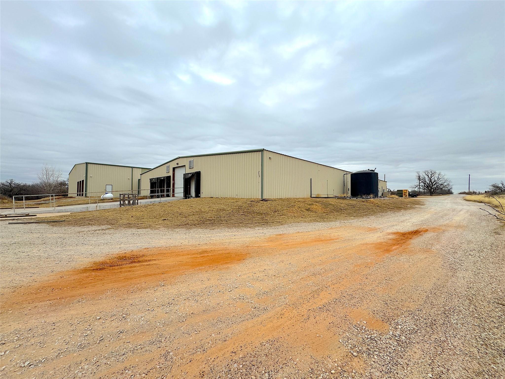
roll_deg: -0.5
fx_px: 204
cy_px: 190
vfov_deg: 85.7
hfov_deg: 102.1
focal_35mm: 14
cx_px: 252
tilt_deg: +2.2
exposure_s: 1/2083
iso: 50
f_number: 2.2
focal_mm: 2.22
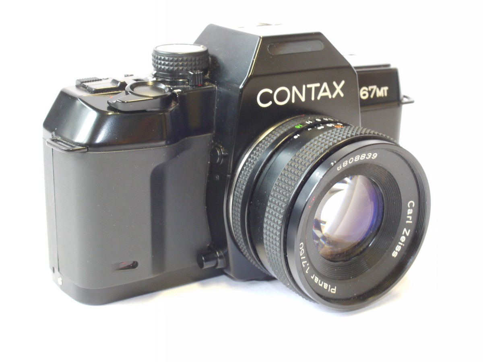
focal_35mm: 60
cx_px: 242
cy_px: 181
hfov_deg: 32.2
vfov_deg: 24.4
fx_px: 837
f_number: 9
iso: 800
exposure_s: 1/13
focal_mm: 30
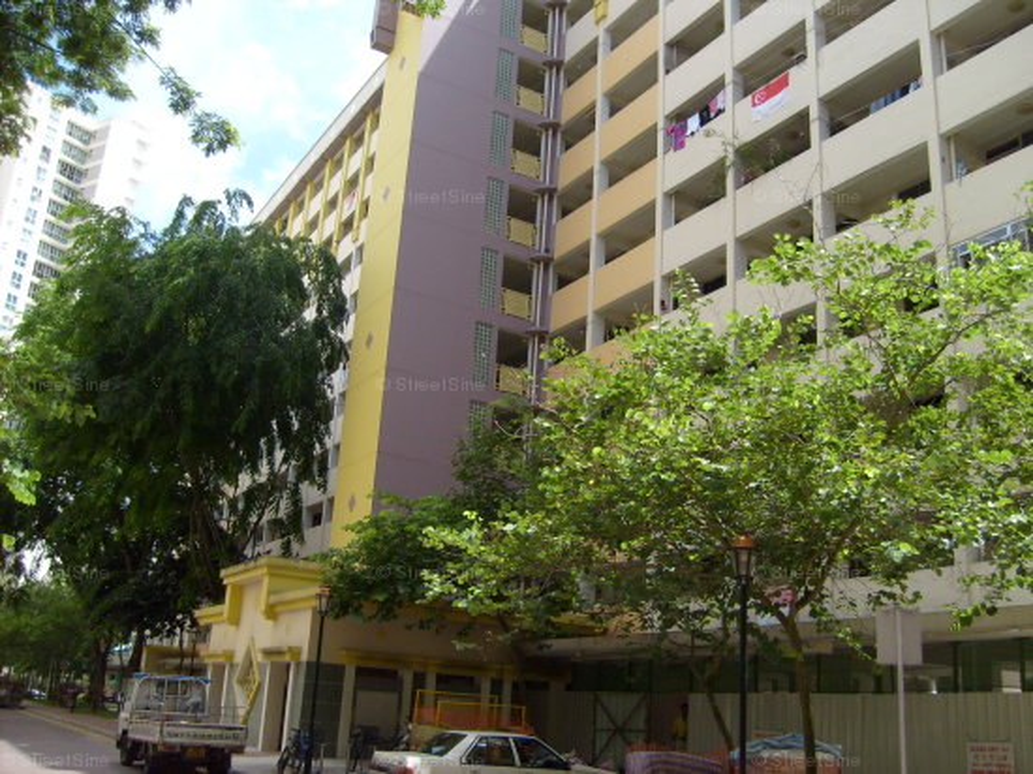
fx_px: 1044
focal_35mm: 35
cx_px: 516
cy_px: 387
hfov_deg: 52.6
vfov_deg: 40.7
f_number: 7.1
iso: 80
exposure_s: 1/125
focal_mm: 5.8
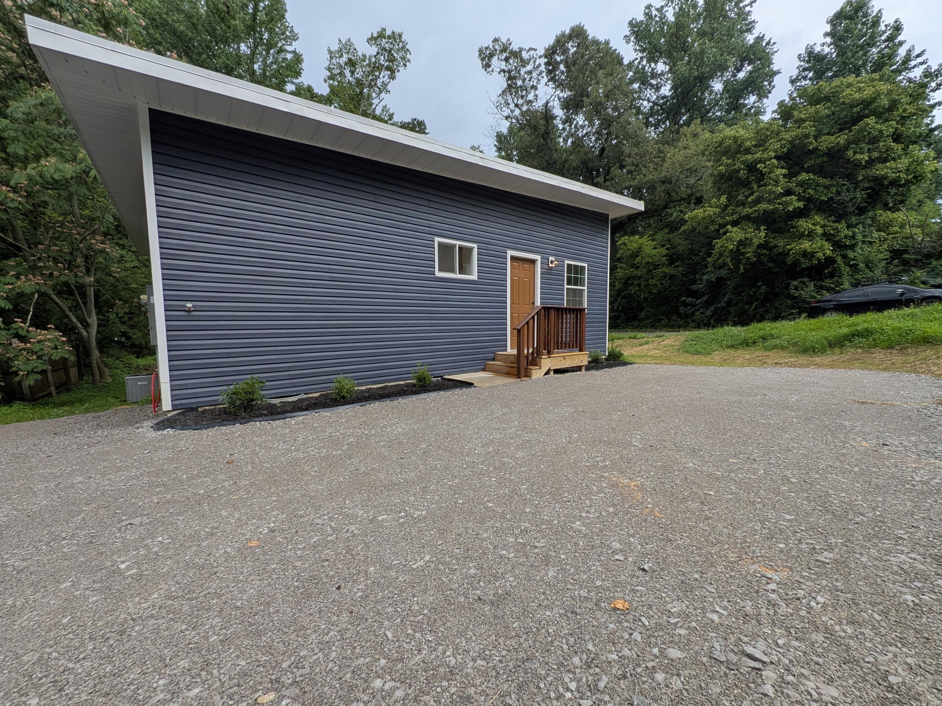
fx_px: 354
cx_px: 471
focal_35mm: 13
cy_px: 353
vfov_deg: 89.9
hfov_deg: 106.2
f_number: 2.2
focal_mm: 1.54
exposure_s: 1/437
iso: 28
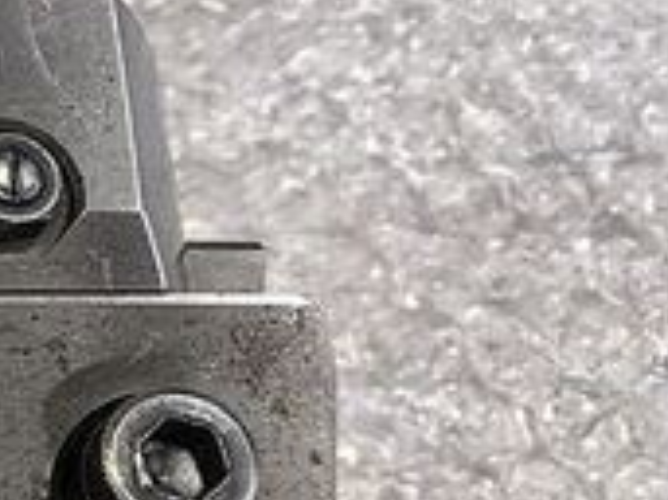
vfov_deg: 14.0
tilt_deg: -67.1
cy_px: 395
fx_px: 2025
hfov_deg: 15.7
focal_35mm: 105
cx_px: -570
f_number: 1.8
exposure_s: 1/33
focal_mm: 3.99
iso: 20
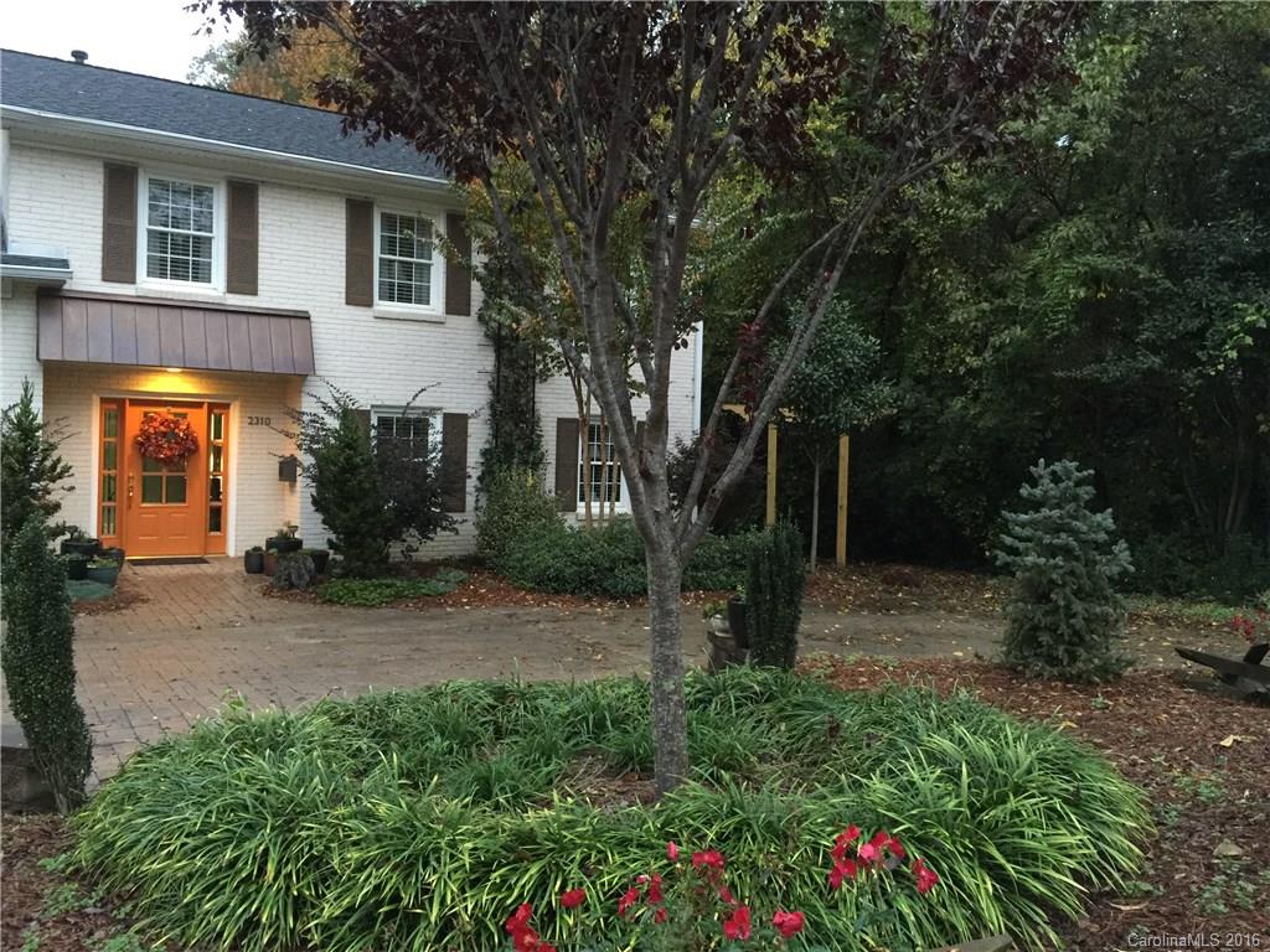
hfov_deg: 61.7
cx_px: 635
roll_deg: -1.6
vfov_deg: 48.2
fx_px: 1064
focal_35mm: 29
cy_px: 476
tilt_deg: +0.5
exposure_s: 1/15
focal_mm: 4.15
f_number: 2.2
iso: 100
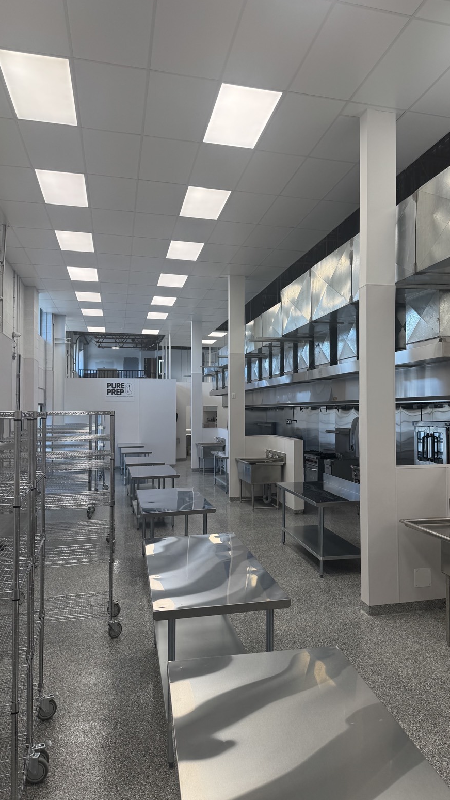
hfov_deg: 42.6
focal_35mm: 27
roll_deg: +1.0
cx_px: 283
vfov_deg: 69.8
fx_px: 572
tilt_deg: +2.3
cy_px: 390
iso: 80
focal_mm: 6.76
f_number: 1.78
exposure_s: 1/170
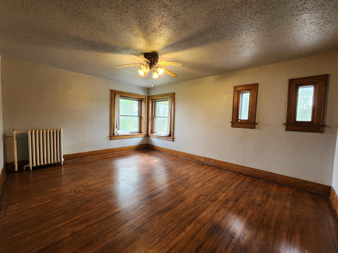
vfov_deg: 89.9
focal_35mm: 13
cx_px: 169
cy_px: 126
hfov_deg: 106.2
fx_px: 127
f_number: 2.2
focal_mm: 2.2
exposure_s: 1/60
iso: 250
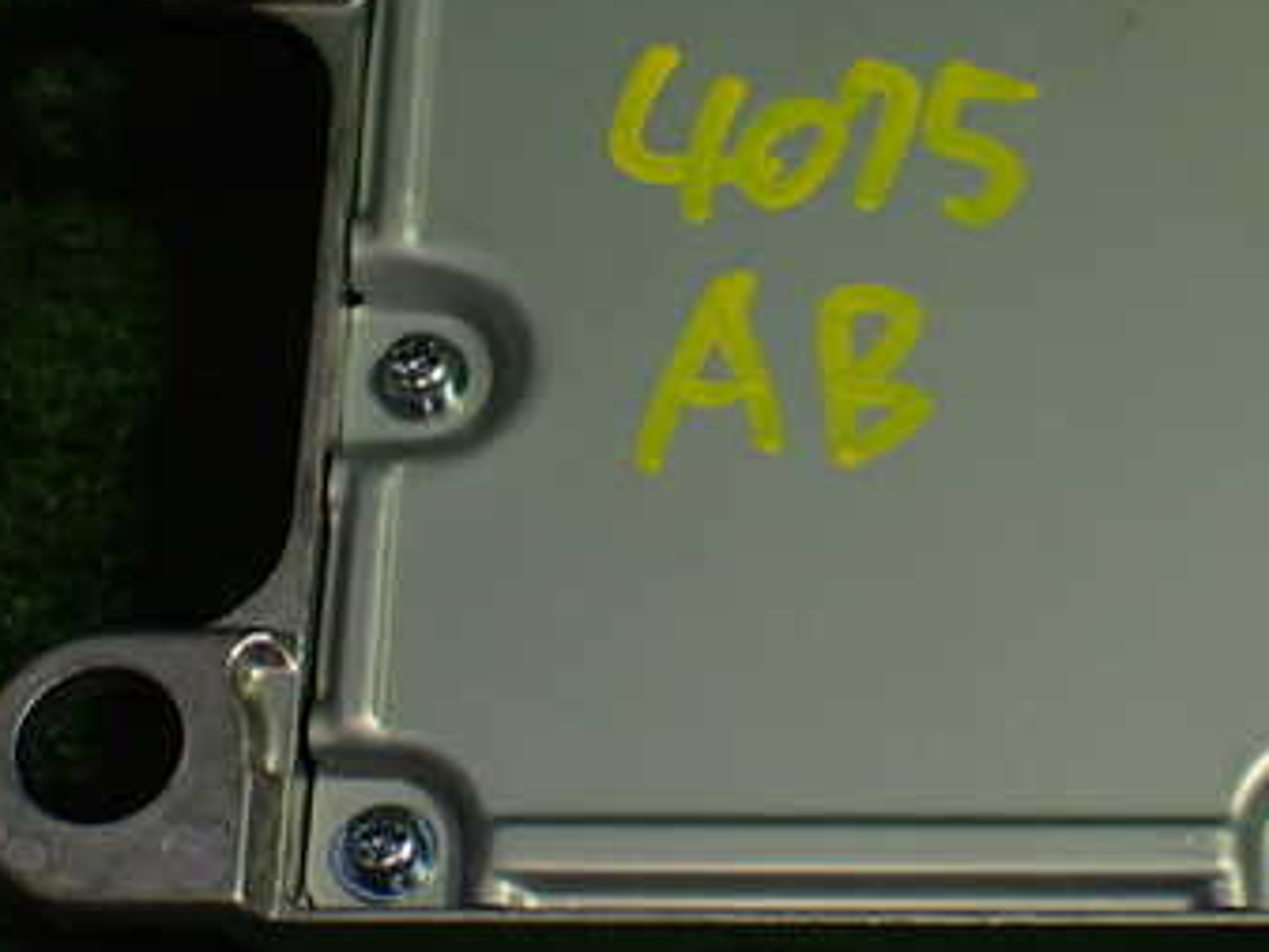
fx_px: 3264
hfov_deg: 21.9
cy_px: 373
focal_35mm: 89
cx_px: 840
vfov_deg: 16.6
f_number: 3.2
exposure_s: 1/200
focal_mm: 9.01
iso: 640
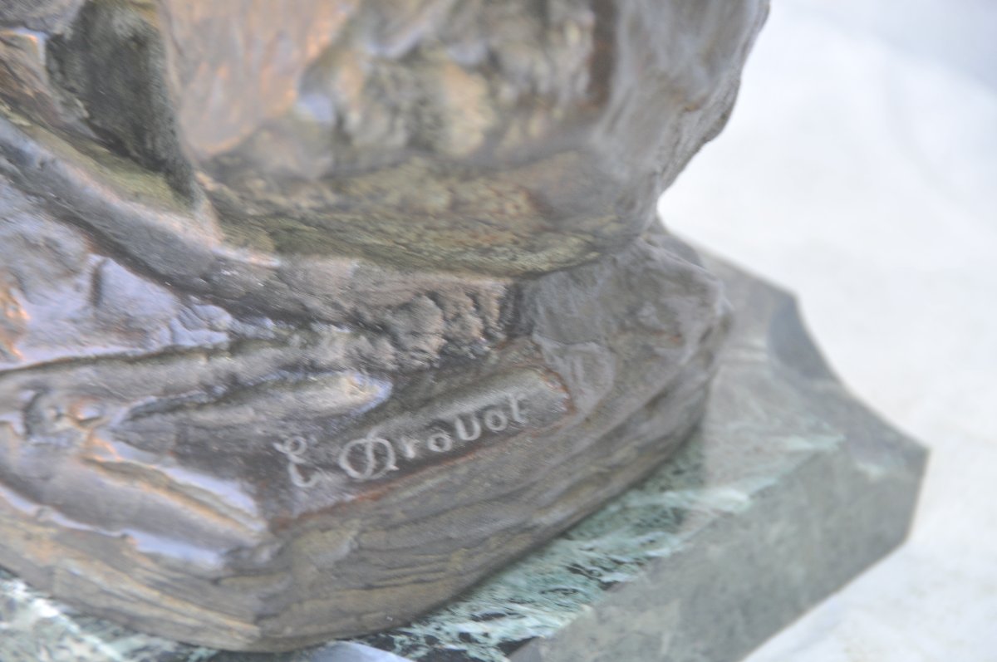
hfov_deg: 15.2
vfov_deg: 10.1
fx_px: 3734
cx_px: 498
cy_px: 331
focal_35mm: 135
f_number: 6.3
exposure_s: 1/25
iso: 400
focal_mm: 90
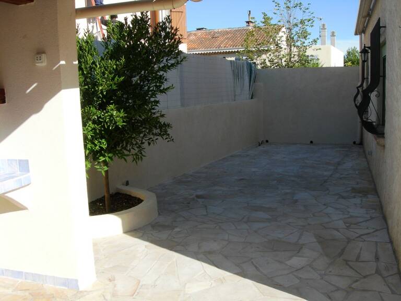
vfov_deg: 37.7
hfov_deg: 49.0
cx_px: 200
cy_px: 150
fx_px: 440
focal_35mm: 38
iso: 50
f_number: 4.8
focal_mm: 7.8
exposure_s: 1/385
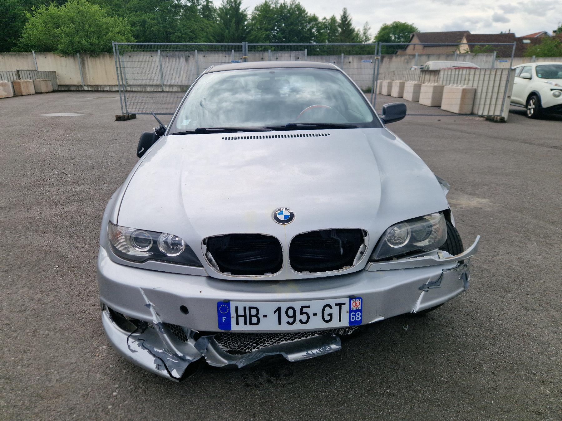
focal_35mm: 23
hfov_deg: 73.9
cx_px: 281
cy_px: 210
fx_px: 373
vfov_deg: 58.9
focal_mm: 5.4
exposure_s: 1/1429
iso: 50
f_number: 1.8
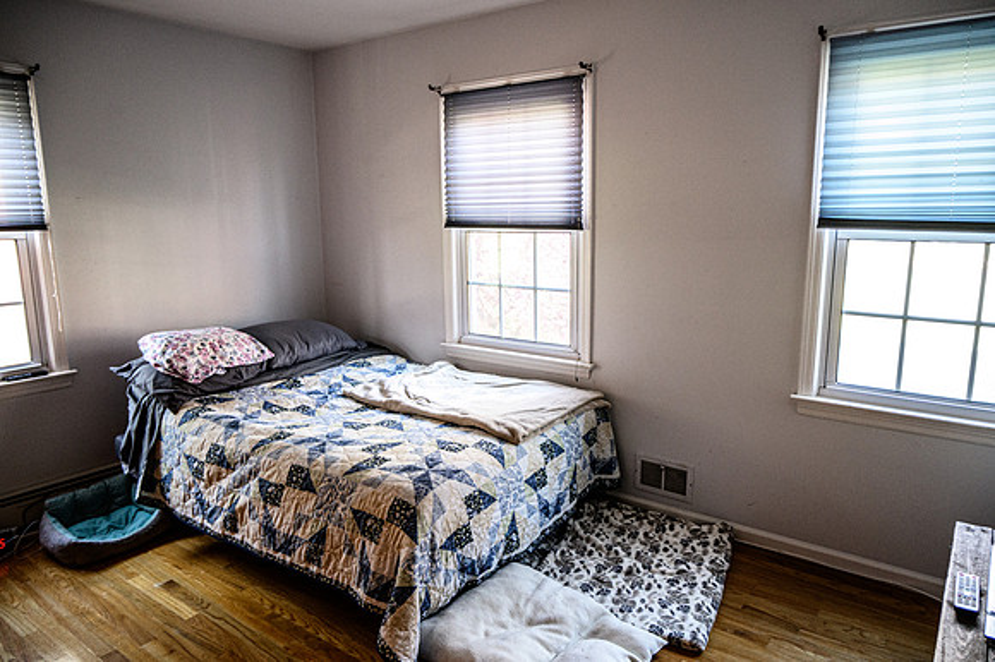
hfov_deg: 71.5
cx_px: 498
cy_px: 331
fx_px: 691
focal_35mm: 25
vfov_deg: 51.2
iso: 3200
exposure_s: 1/80
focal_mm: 25
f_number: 4
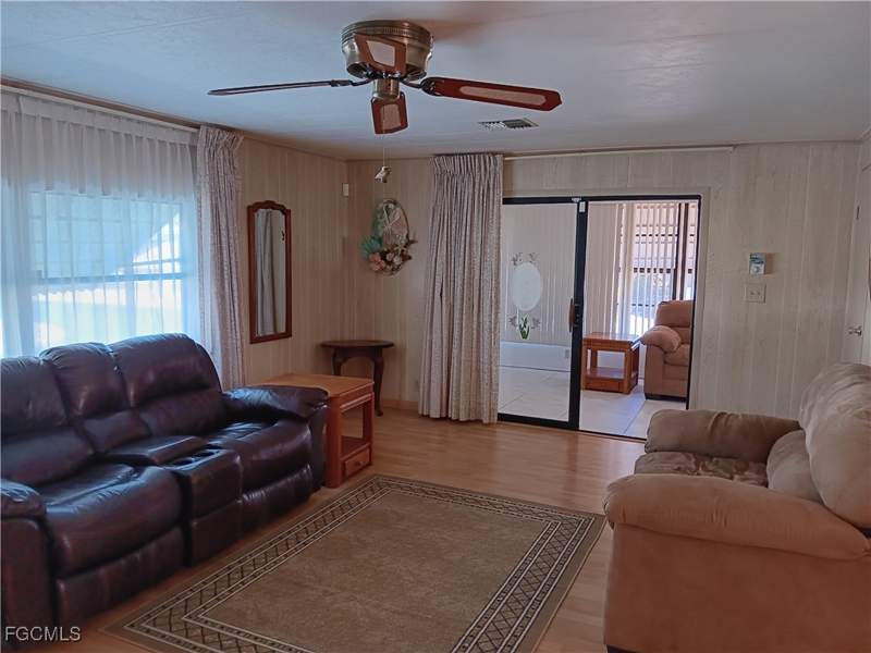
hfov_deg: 67.3
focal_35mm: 26
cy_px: 326
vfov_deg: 53.1
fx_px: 654
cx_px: 436
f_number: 1.8
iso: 100
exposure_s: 1/25
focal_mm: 3.98
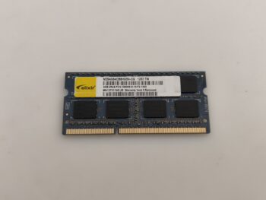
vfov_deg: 40.7
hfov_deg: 52.6
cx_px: 133
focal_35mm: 35
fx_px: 269
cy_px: 100
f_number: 1.6
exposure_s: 1/100
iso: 200
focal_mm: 6.57
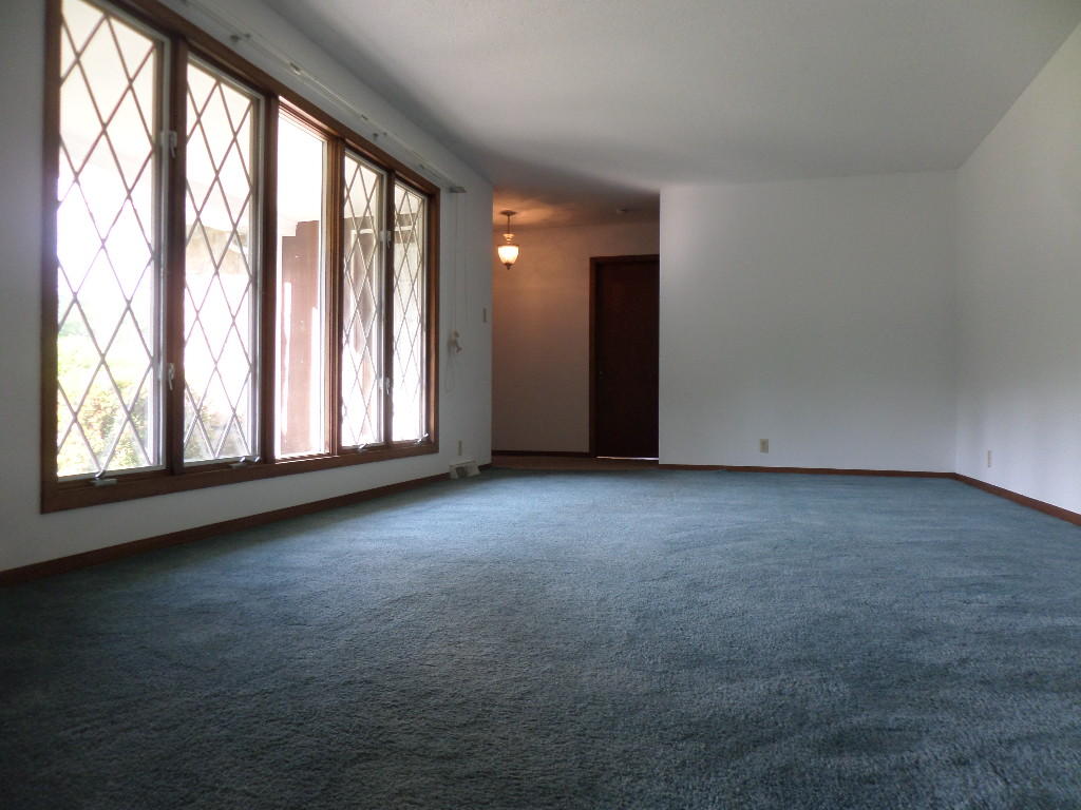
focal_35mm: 24
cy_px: 405
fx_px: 749
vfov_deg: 56.8
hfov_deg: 71.6
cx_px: 540
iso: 120
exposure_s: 1/30
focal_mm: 4.3
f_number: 3.1
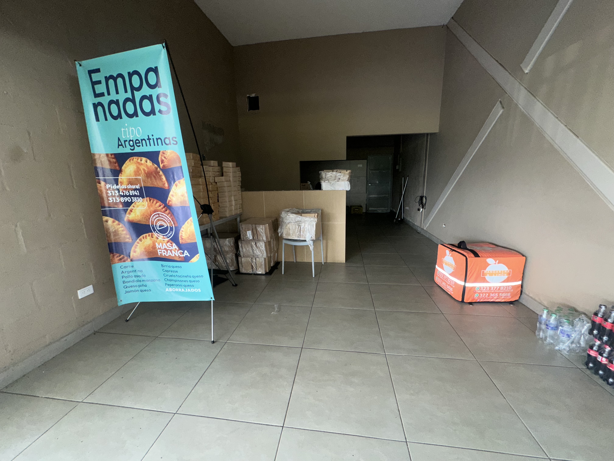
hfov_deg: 102.1
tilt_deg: -11.6
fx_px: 248
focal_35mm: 14
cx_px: 307
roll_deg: +2.8
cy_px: 230
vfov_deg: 85.7
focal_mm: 2.22
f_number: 2.2
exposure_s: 1/121
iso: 80
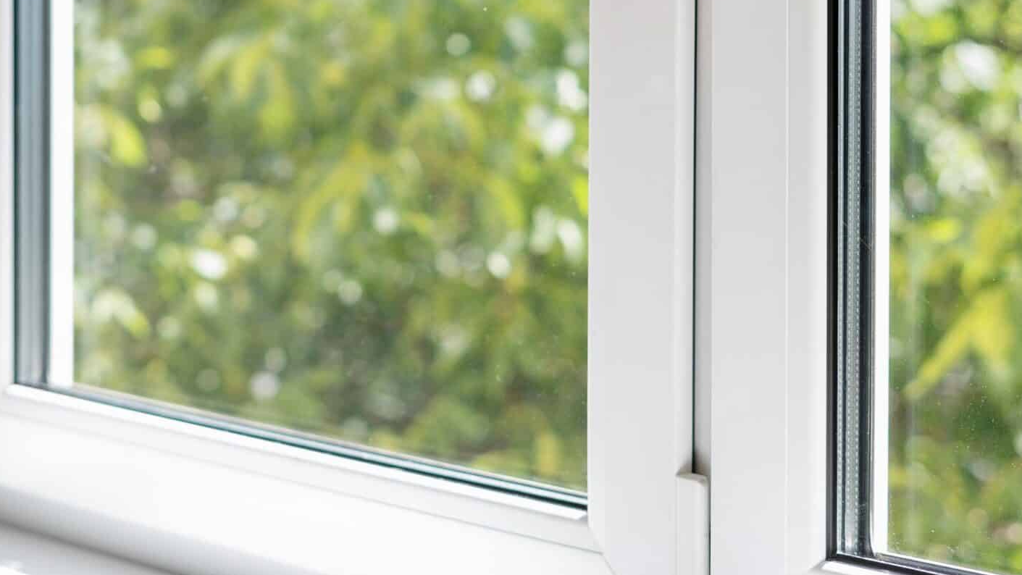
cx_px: 356
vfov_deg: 12.7
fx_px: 2575
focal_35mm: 95
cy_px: 74
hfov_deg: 22.4
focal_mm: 50
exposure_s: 1/100
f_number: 2.8
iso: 64
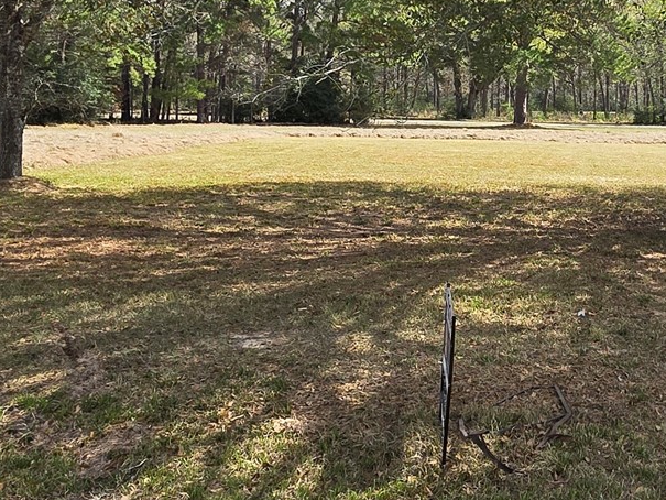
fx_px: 847
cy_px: 50
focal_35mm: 44
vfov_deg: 31.4
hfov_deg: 40.7
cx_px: 556
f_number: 2.2
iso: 50
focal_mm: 2.2
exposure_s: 1/1058
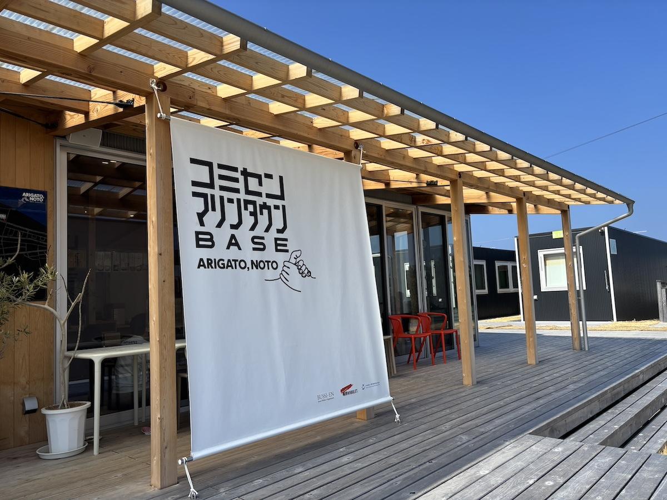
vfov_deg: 53.1
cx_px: 334
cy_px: 250
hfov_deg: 67.3
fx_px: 501
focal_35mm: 26
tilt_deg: +5.4
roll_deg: +2.4
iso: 50
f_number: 1.6
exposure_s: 1/3106
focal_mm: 5.96
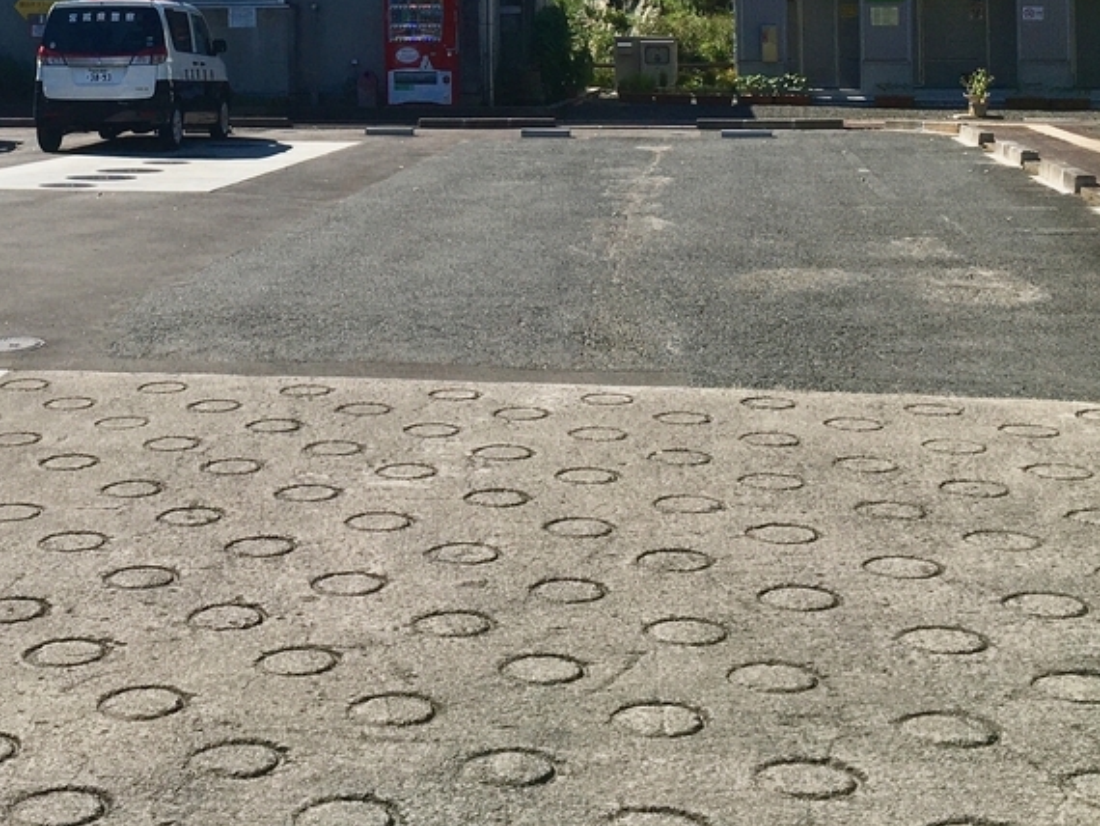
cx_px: 262
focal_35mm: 61
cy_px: -33
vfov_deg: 22.9
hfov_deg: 31.1
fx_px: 1939
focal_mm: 4.15
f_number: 2.2
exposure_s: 1/2262
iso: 25
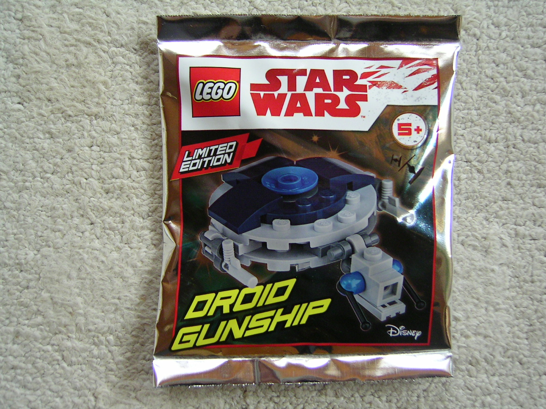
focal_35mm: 36
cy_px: 204
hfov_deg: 51.4
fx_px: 568
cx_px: 273
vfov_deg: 39.7
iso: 100
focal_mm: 5.6
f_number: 2.8
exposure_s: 1/18
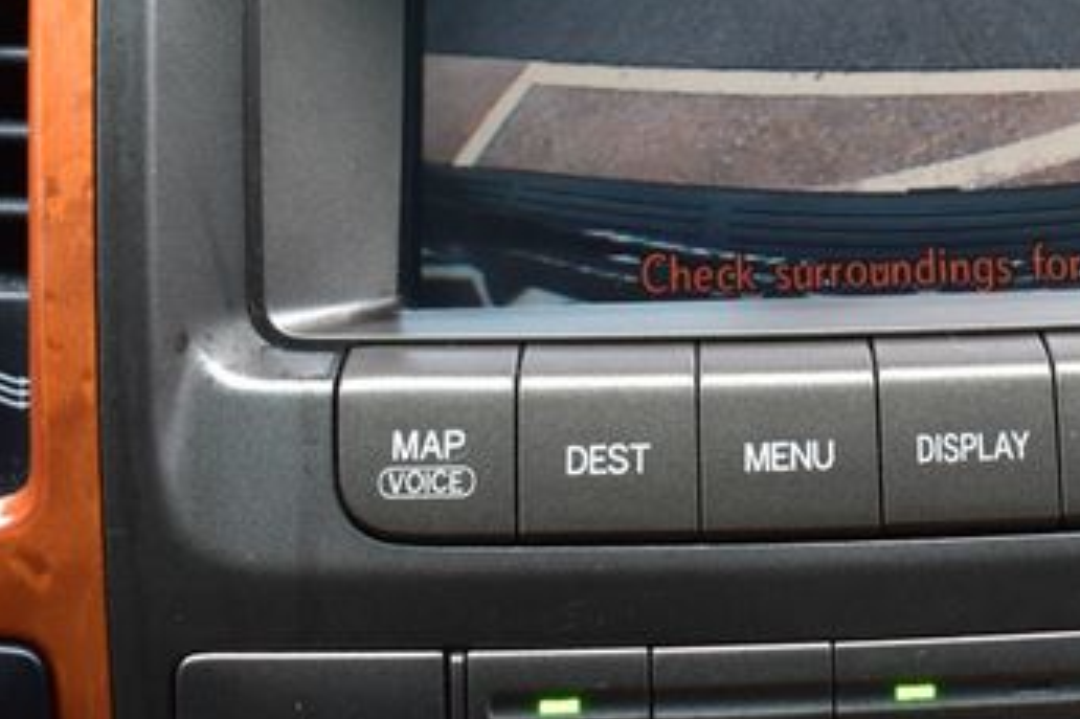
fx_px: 2427
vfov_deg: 16.7
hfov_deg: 24.4
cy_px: 88
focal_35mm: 81
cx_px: 970
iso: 400
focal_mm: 29
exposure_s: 1/30
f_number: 7.1
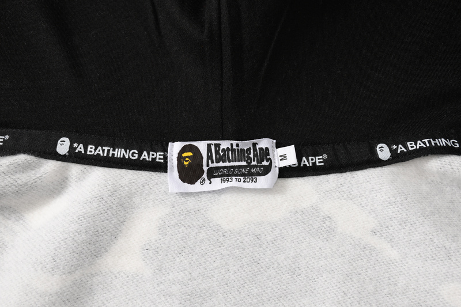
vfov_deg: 18.9
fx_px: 922
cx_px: 230
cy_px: 154
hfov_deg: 28.1
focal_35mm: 72
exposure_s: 1/160
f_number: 8
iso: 100
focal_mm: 48
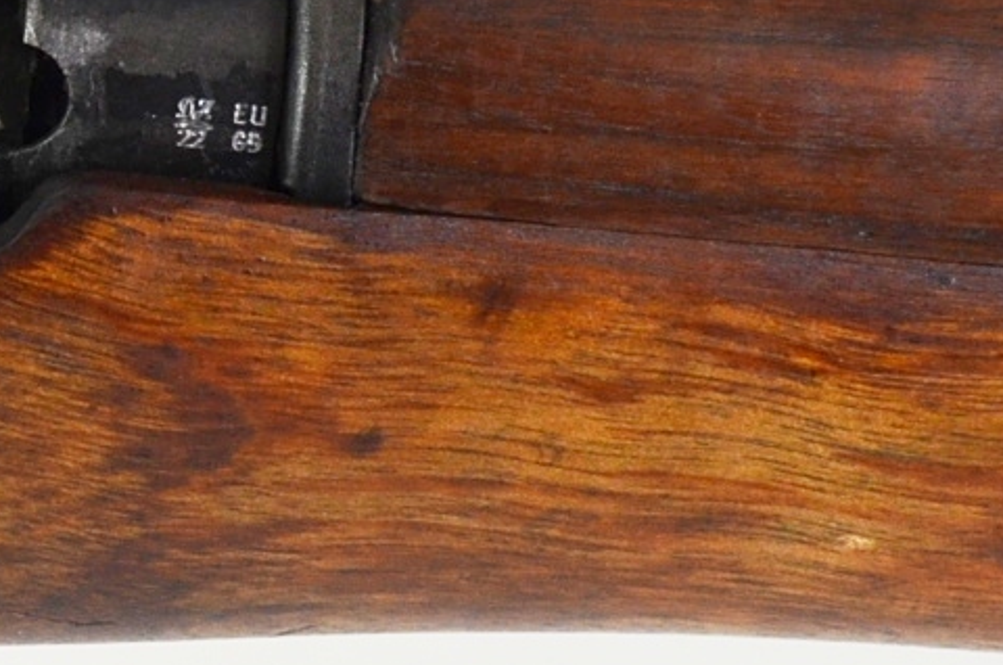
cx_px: -932
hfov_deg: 8.3
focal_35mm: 239
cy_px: 529
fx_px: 6633
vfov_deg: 5.7
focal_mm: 31
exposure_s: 1/125
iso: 400
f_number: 5.6
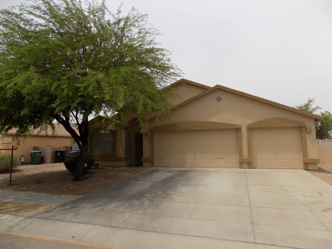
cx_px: 166
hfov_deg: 73.9
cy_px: 124
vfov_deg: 58.9
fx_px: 221
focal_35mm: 23
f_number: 9.9
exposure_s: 1/160
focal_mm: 4
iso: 80
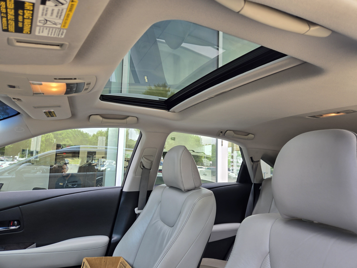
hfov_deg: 73.9
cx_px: 178
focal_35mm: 23
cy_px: 134
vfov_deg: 58.9
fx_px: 237
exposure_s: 1/180
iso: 32
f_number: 1.8
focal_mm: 5.4
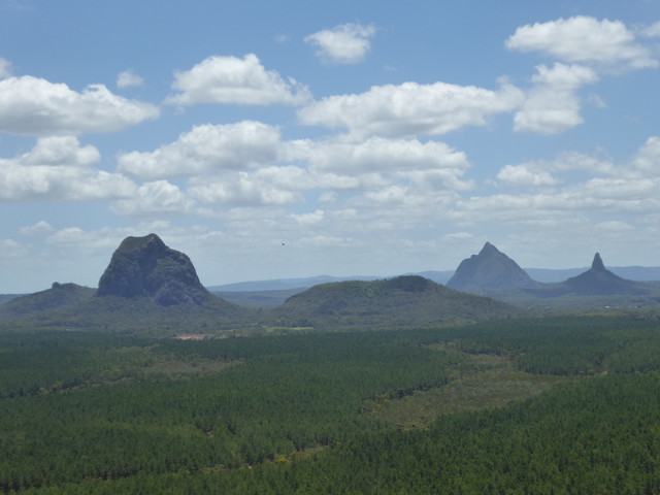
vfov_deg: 21.0
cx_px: 330
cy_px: 248
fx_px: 1335
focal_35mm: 70
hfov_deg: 27.8
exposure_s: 1/1000
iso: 160
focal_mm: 12.5
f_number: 4.5
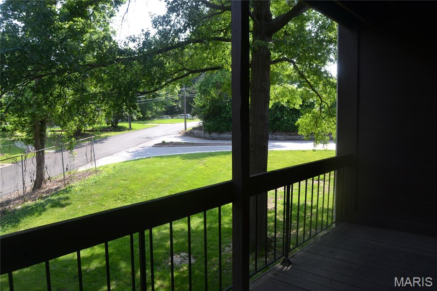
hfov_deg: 67.4
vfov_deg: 47.9
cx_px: 218
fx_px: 328
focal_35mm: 27
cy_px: 146
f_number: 5.6
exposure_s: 1/125
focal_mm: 18
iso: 110
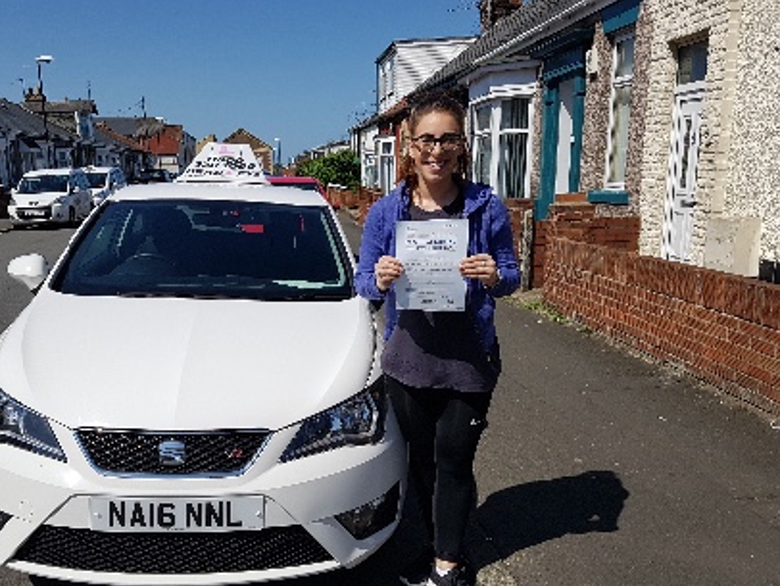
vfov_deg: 44.1
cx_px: 307
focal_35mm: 32
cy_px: 324
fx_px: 721
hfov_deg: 56.3
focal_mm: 4.2
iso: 50
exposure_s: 1/4784
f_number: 1.7
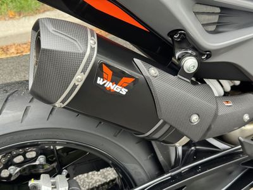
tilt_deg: -38.4
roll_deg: +1.9
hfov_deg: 39.7
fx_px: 351
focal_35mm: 48
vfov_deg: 30.3
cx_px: 126
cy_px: 95
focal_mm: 6.76
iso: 100
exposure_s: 1/77
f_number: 1.78
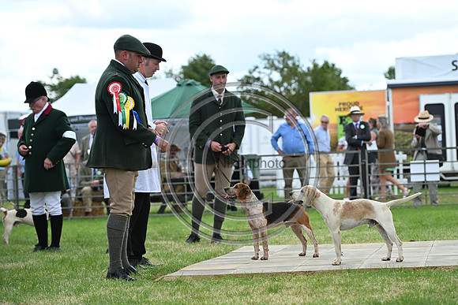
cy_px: 152
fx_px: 1336
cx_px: 229
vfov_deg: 13.0
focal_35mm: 105
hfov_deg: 19.5
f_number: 4
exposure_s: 1/1250
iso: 320
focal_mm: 105
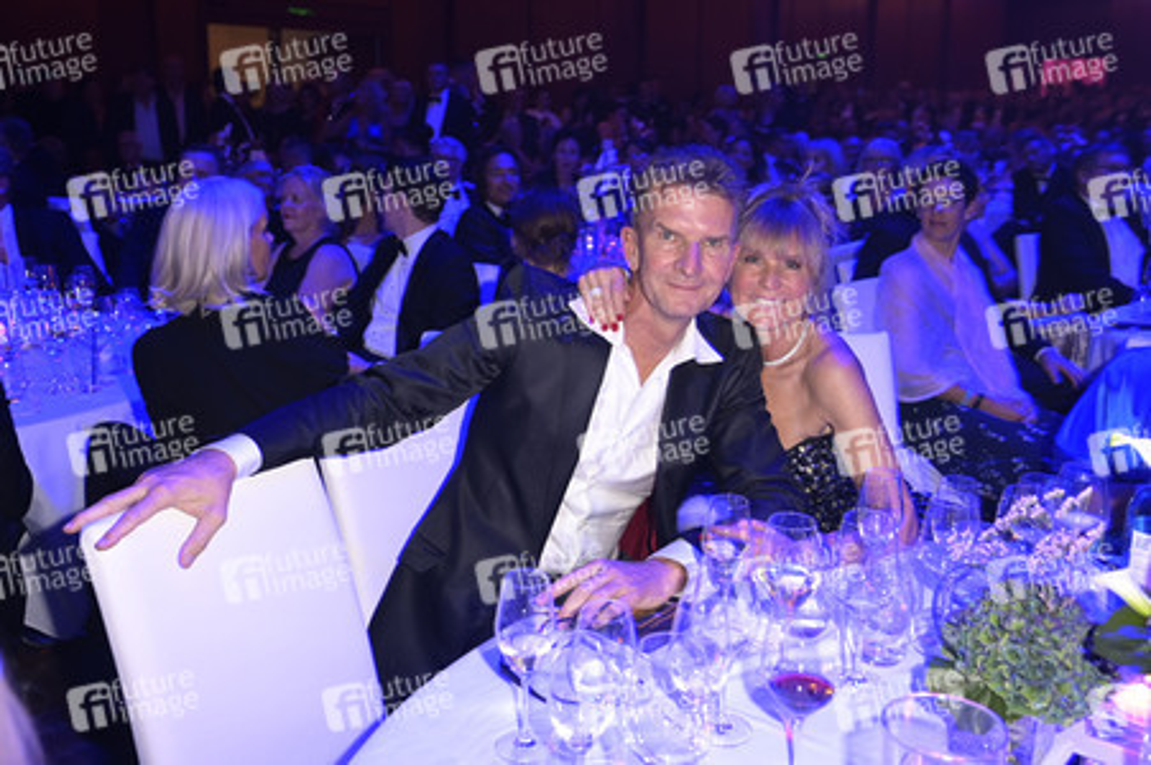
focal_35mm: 29
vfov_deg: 44.9
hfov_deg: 63.7
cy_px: 382
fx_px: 926
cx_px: 576
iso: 1250
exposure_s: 1/60
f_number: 4
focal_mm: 29
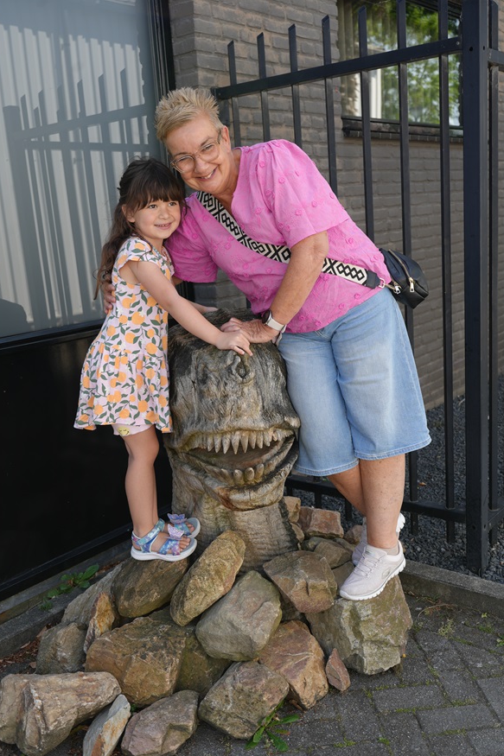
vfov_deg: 53.1
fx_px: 756
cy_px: 388
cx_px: 247
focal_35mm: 36
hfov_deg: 36.9
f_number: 4
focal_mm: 35
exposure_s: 1/250
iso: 100
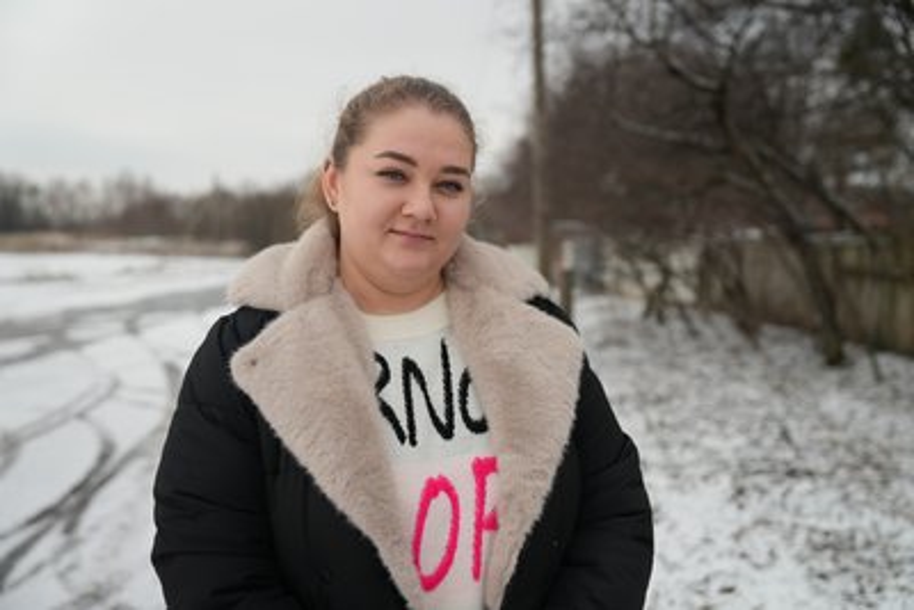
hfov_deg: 51.9
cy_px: 305
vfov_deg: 36.0
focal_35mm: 37
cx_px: 457
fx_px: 940
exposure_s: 1/160
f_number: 2.8
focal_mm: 37
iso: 200
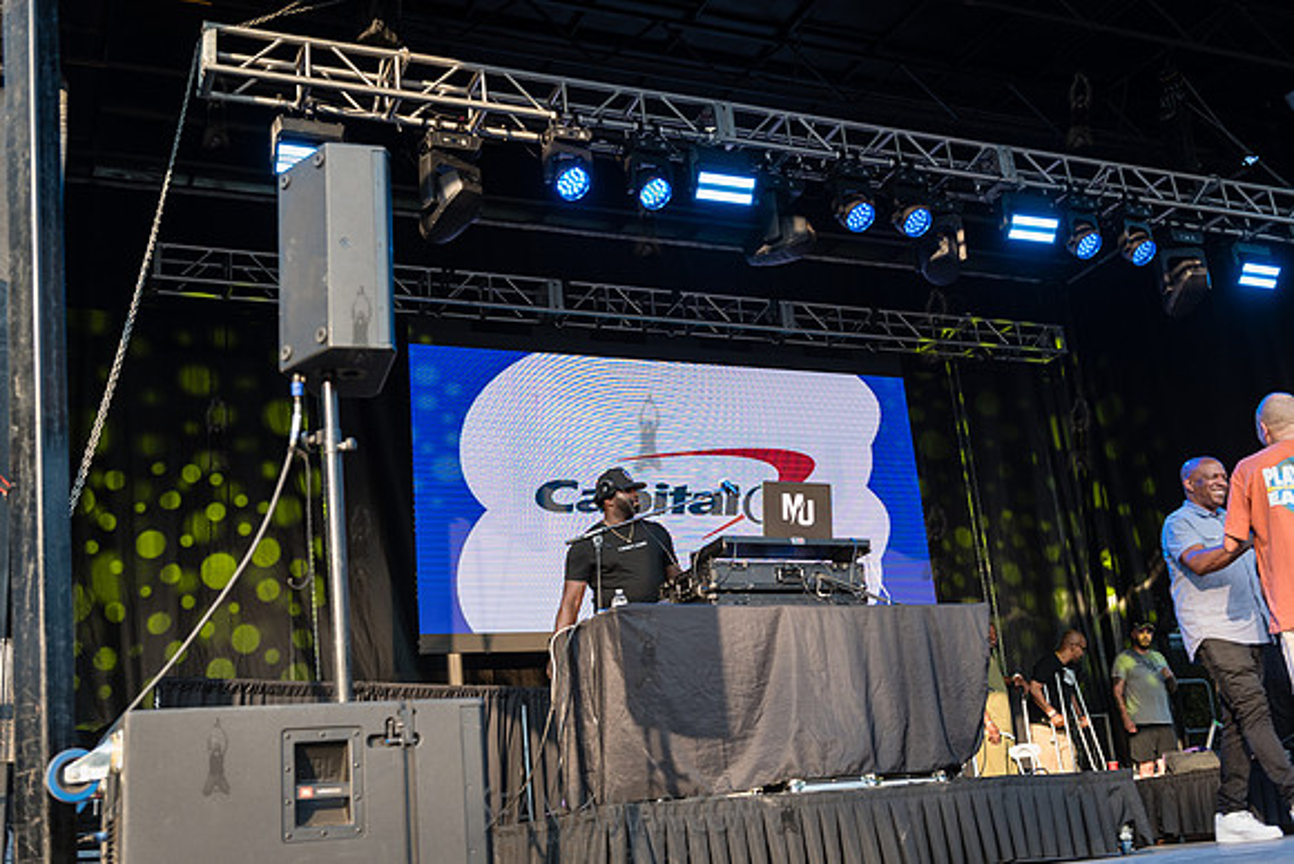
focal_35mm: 38
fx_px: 1366
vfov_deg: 35.1
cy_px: 432
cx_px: 647
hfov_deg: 50.7
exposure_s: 1/500
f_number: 3.5
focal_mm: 38
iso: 500
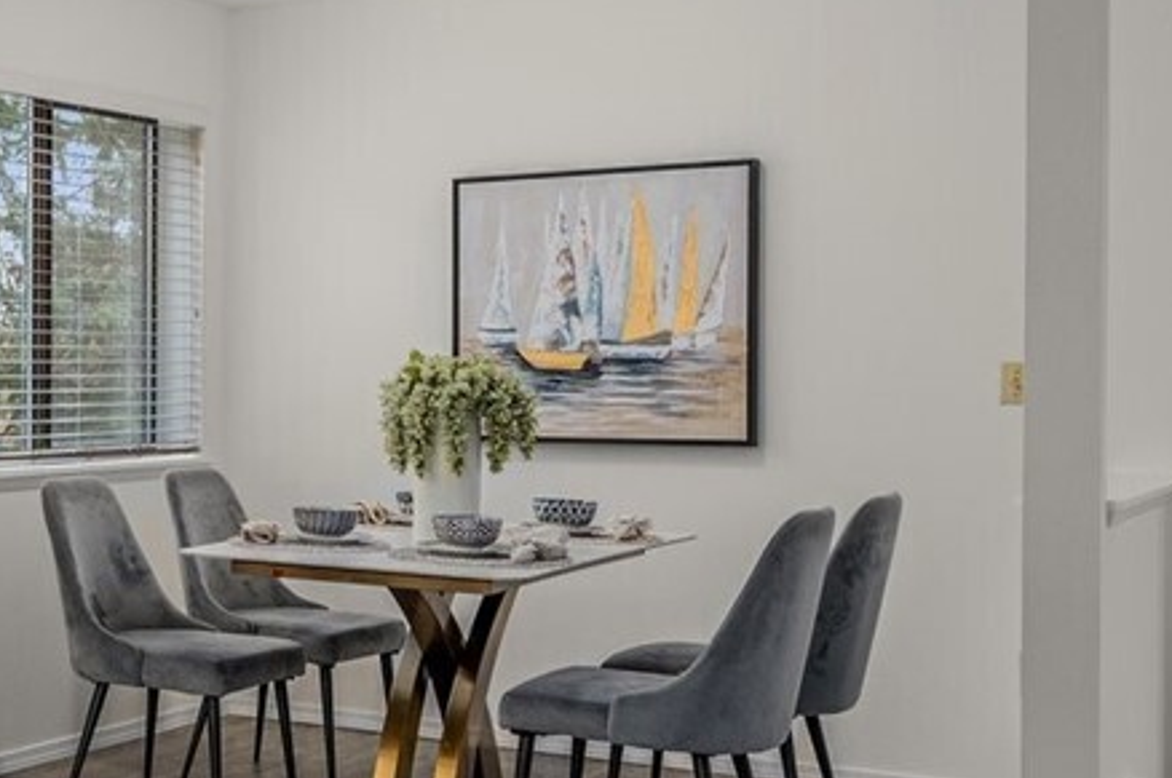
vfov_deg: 21.9
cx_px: -496
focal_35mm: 62
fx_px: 2016
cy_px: 405
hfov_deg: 25.8
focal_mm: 16
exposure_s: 1/8
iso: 320
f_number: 7.1
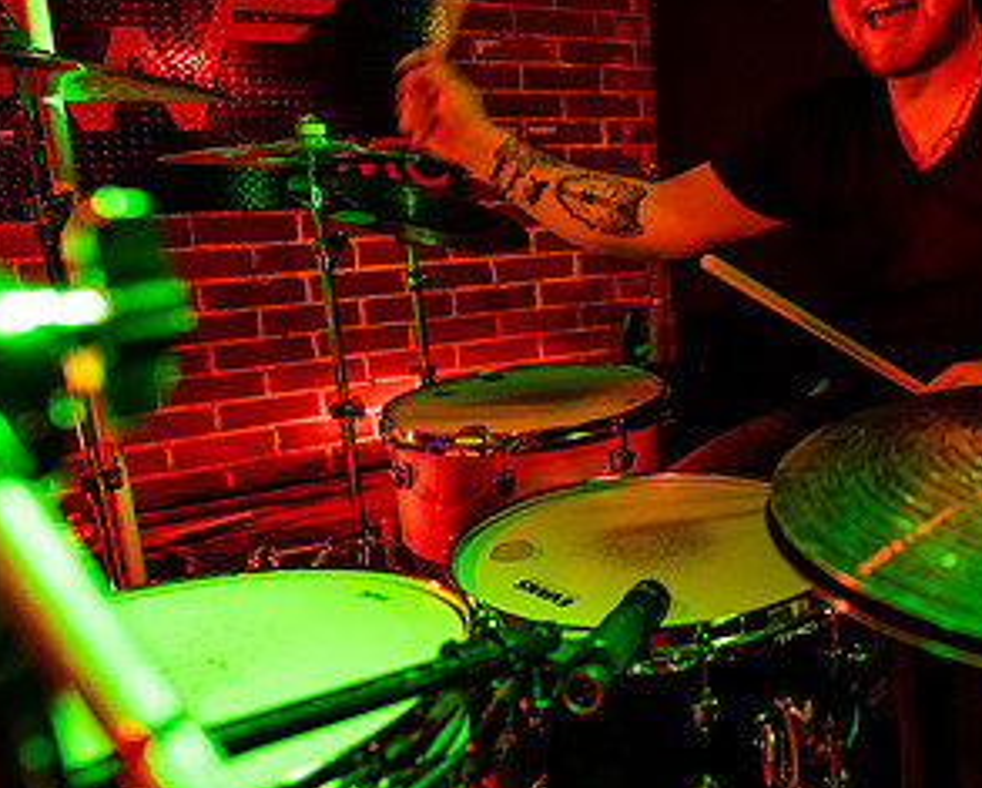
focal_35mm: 26
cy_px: 297
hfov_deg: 59.2
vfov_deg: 54.4
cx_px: 824
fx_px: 756
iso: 640
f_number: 2.8
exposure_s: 1/200
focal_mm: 14
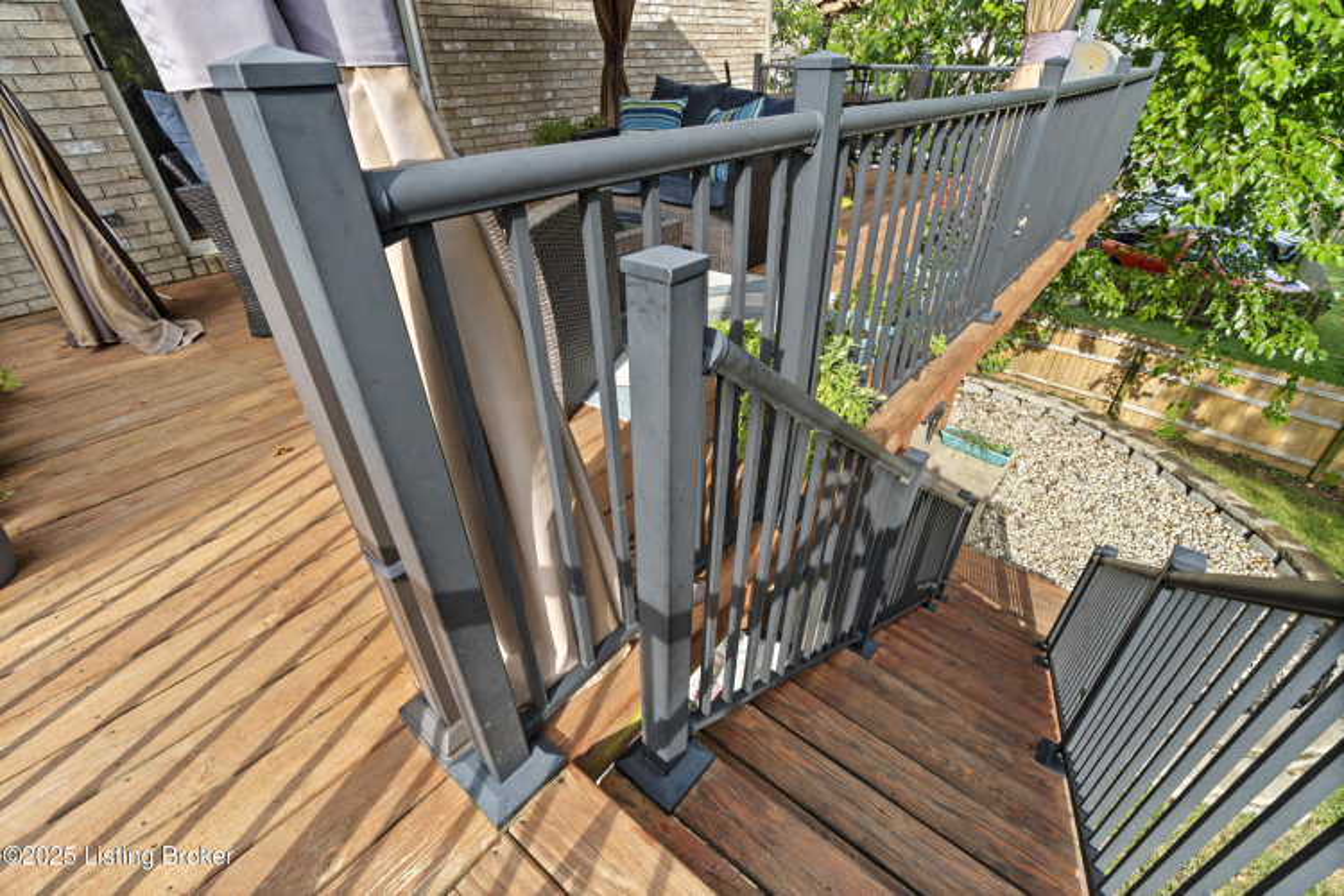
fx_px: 560
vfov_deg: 77.3
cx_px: 672
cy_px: 448
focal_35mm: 15
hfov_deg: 100.4
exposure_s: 1/60
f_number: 8
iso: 400
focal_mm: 10
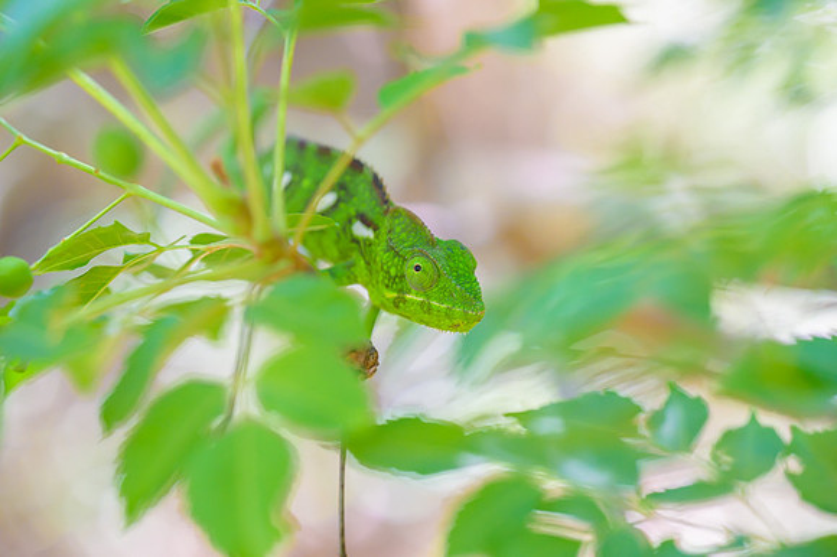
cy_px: 278
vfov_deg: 11.9
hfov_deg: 17.8
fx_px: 2672
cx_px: 418
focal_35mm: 115
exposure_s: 1/640
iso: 2000
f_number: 3.5
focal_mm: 115
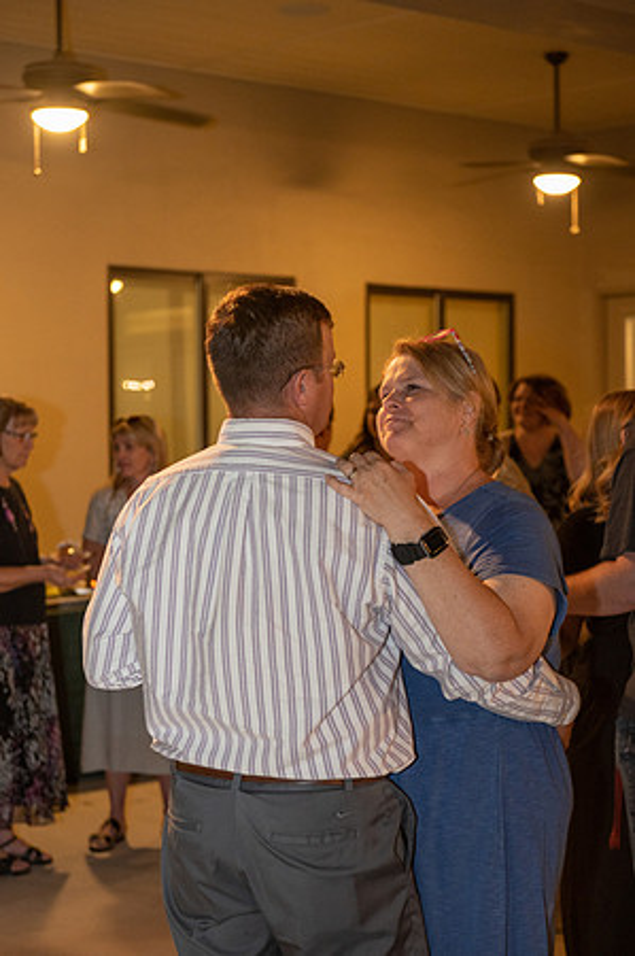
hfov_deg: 19.4
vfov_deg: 28.9
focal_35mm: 70
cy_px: 478
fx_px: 1856
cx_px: 318
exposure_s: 1/80
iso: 3200
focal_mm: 70
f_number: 4
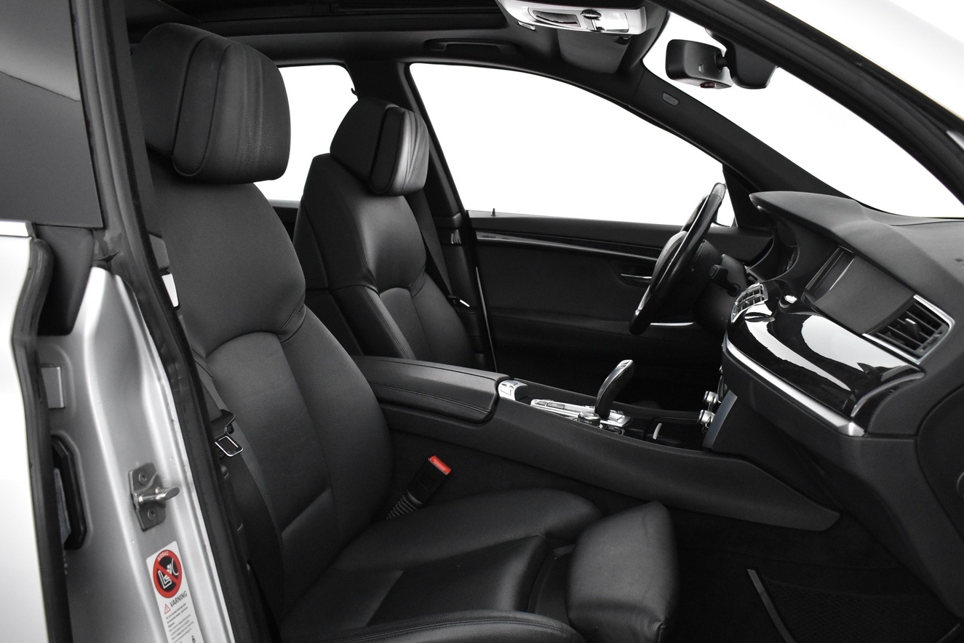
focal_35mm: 33
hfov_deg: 57.1
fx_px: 884
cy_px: 362
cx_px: 520
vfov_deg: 39.9
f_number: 4
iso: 3200
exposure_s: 1/60
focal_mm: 18
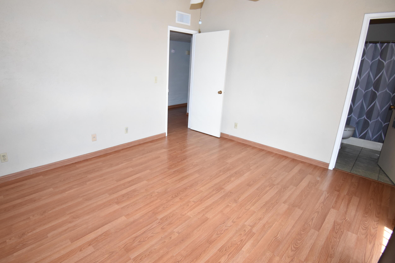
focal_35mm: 18
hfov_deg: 89.3
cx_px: 166
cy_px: 122
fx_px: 197
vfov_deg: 67.3
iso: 800
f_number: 4.5
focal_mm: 10
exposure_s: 1/160
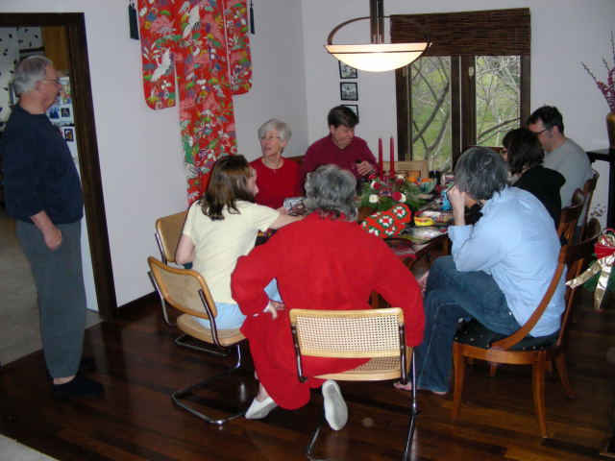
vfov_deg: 37.7
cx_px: 308
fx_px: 675
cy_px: 230
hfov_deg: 49.0
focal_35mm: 38
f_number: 3.5
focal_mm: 6.3
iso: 263
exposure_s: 1/60
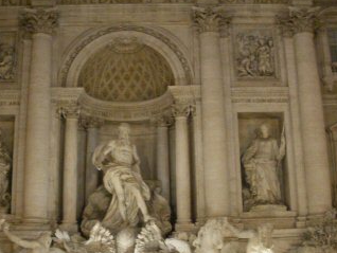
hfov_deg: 34.8
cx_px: 139
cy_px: 133
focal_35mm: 55
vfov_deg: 26.6
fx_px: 536
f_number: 2.6
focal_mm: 5.8
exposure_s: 1/8
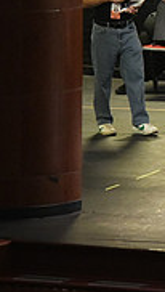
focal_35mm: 667
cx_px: 437
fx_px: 5164
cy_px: 62
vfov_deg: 3.2
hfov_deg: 1.8
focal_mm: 200
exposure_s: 1/320
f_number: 2.8
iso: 12800
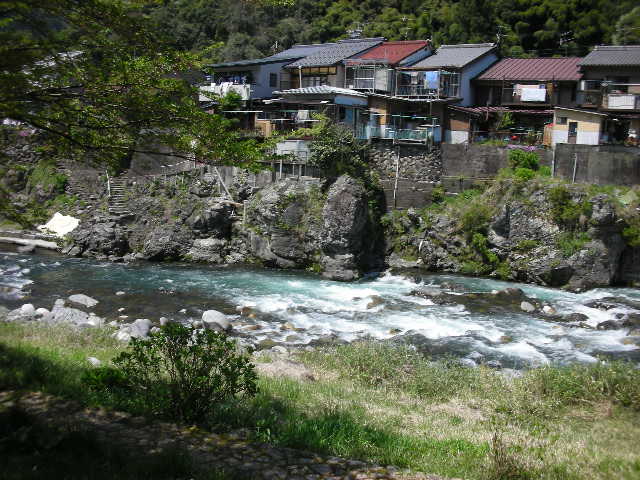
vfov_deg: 40.7
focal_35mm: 35
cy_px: 240
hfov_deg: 52.6
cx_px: 320
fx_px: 647
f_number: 8.5
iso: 50
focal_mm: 5.8
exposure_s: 1/70.8
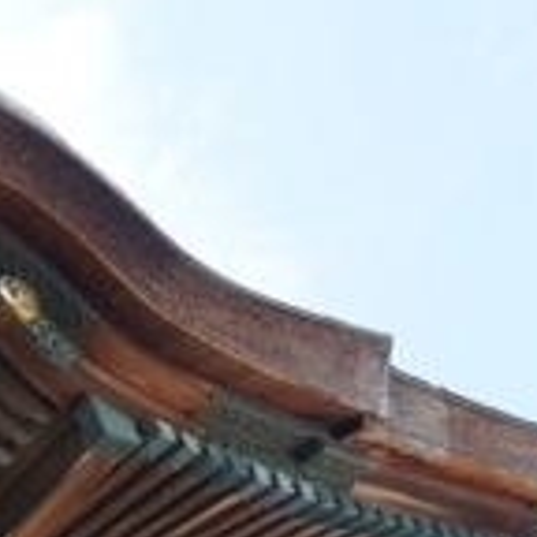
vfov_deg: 20.1
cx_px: -436
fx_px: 1492
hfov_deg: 16.8
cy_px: 472
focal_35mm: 85
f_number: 5.6
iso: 100
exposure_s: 1/80
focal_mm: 16
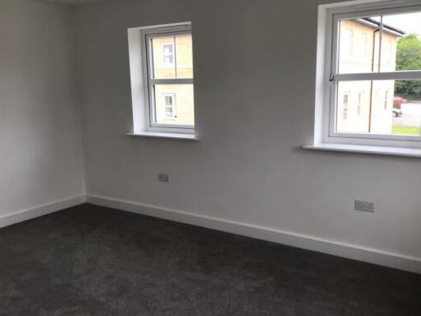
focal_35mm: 35
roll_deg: +1.0
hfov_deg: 52.6
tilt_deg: -11.1
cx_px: 221
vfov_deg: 40.7
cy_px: 165
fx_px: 426
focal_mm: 3.3
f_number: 2.4
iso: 25
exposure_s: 1/107
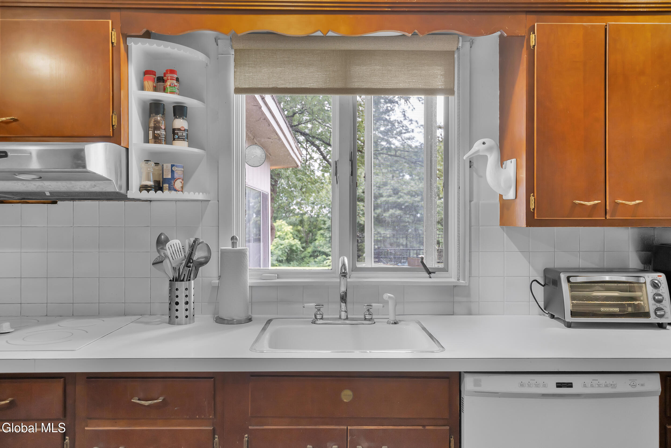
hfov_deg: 69.4
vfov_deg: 49.6
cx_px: 336
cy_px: 224
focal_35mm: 26
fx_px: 485
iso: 250
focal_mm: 26
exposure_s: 1/25
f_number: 4
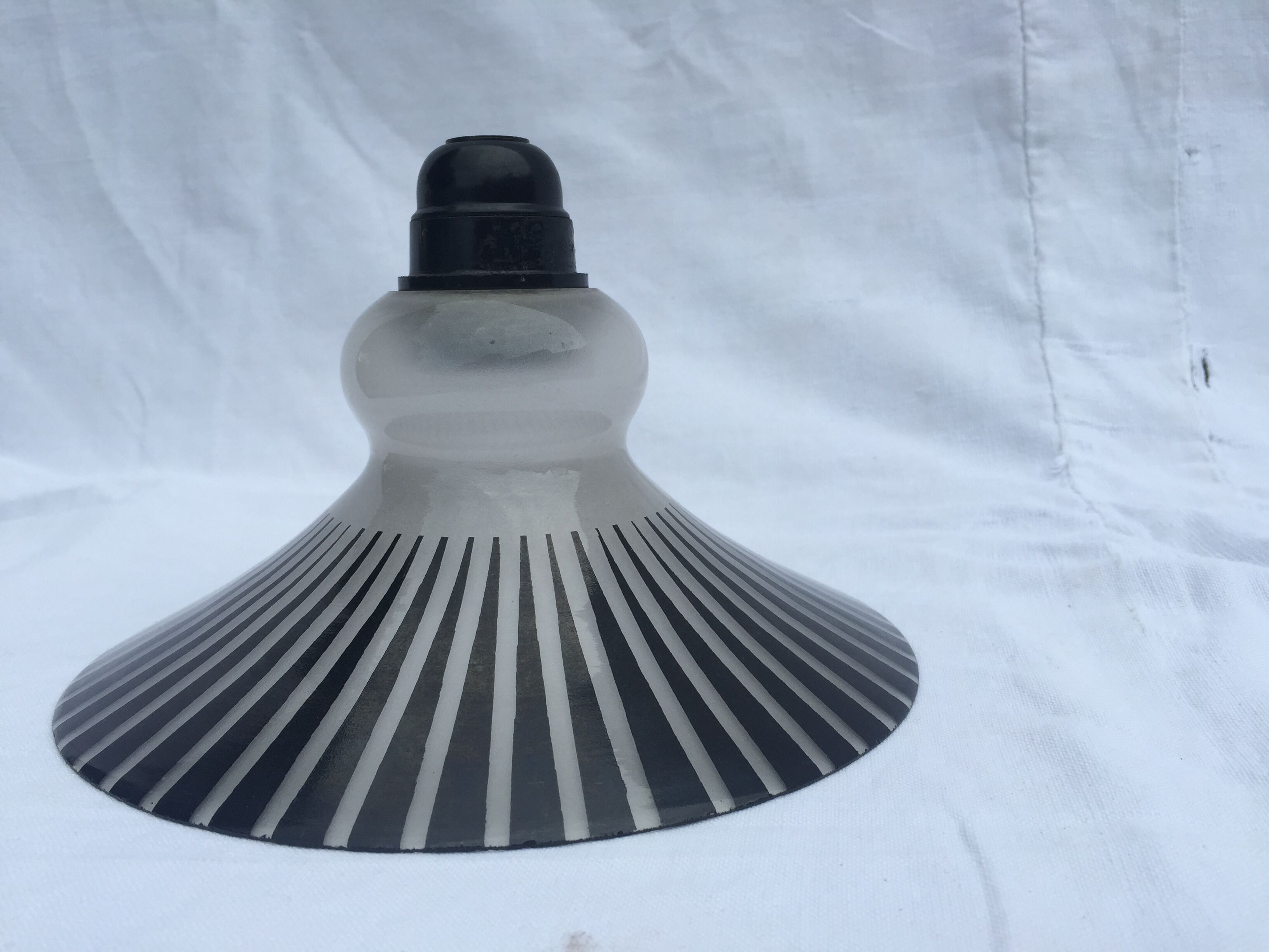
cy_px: 476
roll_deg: +2.0
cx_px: 634
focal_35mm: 29
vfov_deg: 48.2
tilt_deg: -12.5
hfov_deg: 61.7
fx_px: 1063
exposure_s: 1/190
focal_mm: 4.15
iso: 32
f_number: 2.2
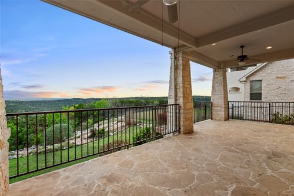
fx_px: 122
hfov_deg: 100.4
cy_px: 98
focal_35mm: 15
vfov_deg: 77.3
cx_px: 147
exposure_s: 1/8
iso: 100
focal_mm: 10
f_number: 9
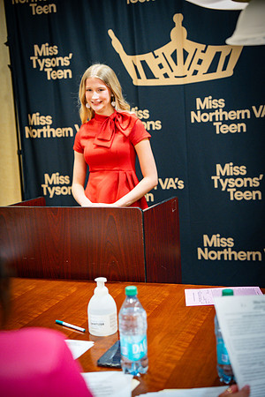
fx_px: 607
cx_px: 132
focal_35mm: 55
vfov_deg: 36.2
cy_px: 198
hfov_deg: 24.6
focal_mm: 55
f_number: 2.8
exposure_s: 1/125
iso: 1600
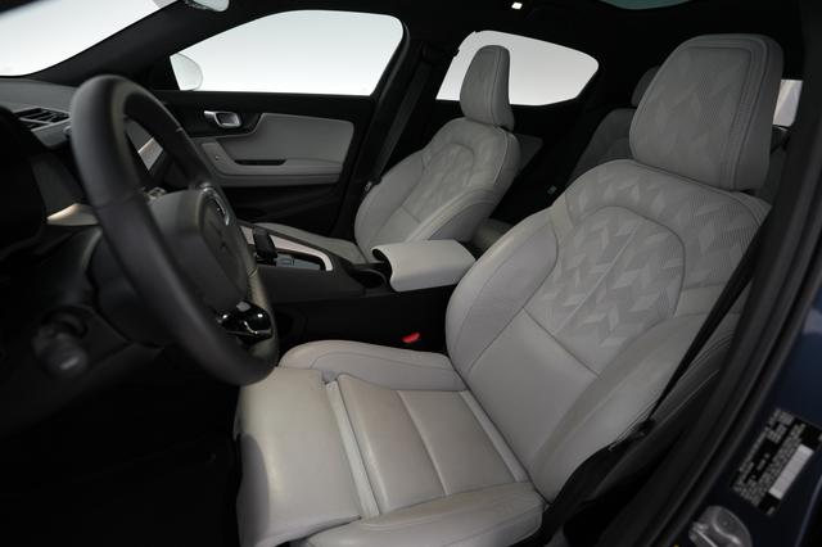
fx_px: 388
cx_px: 411
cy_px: 274
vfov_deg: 70.4
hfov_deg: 93.3
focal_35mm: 17
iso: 800
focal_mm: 17
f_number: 2.8
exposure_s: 1/30
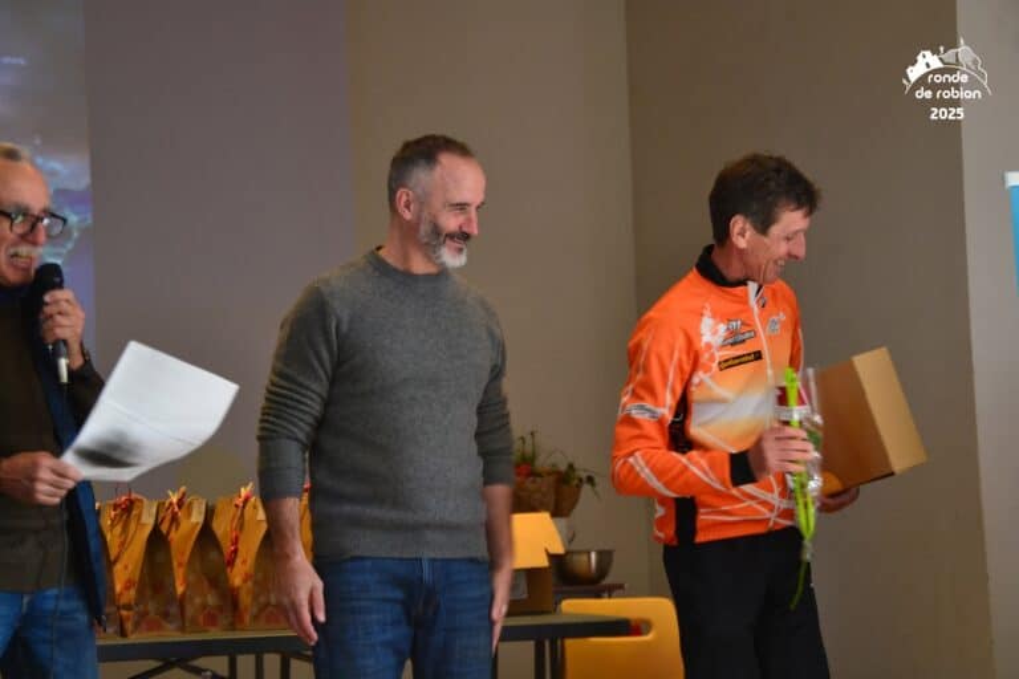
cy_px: 340
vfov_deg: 16.3
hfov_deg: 24.2
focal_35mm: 84
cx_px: 510
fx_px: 2377
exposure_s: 1/50
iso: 800
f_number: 5
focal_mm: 56
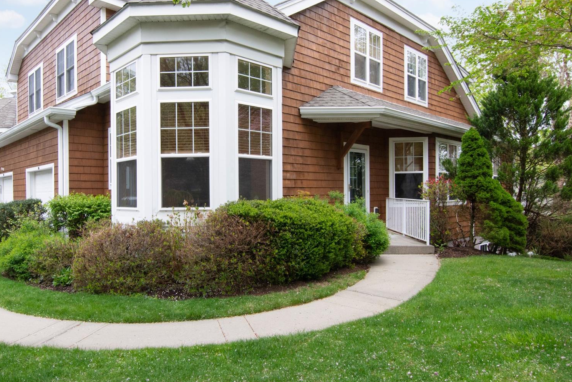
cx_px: 229
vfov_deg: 55.2
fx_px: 360
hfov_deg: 76.0
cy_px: 147
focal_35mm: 23
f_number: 14
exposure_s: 1/125
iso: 640
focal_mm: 11
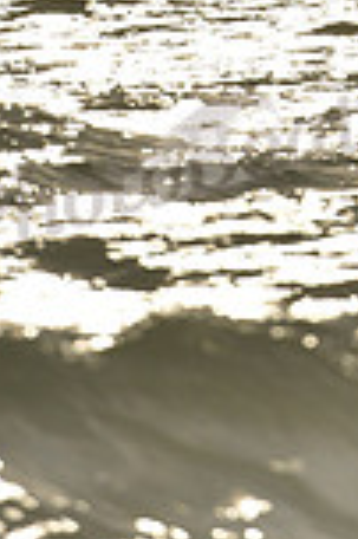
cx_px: 643
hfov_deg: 0.9
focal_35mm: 1528
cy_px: -429
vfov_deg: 1.4
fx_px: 22843
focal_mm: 400
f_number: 9
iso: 320
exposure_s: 1/2500
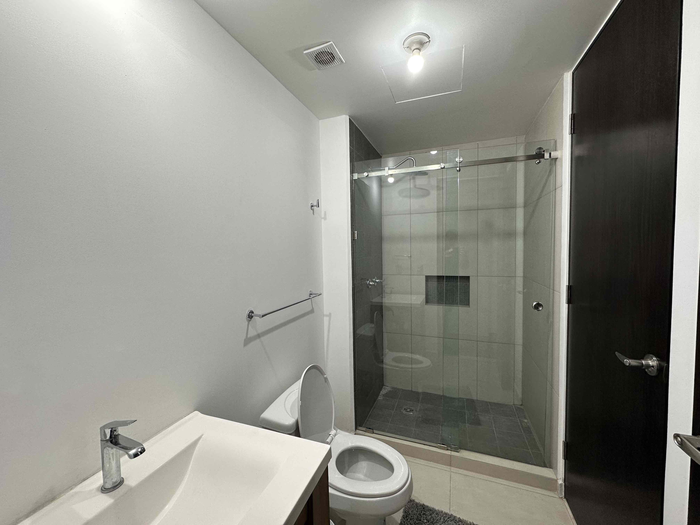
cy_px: 262
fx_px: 283
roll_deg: +1.6
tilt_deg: -4.0
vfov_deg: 85.7
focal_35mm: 14
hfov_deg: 102.1
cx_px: 350
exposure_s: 1/120
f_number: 2.2
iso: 125
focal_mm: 2.22
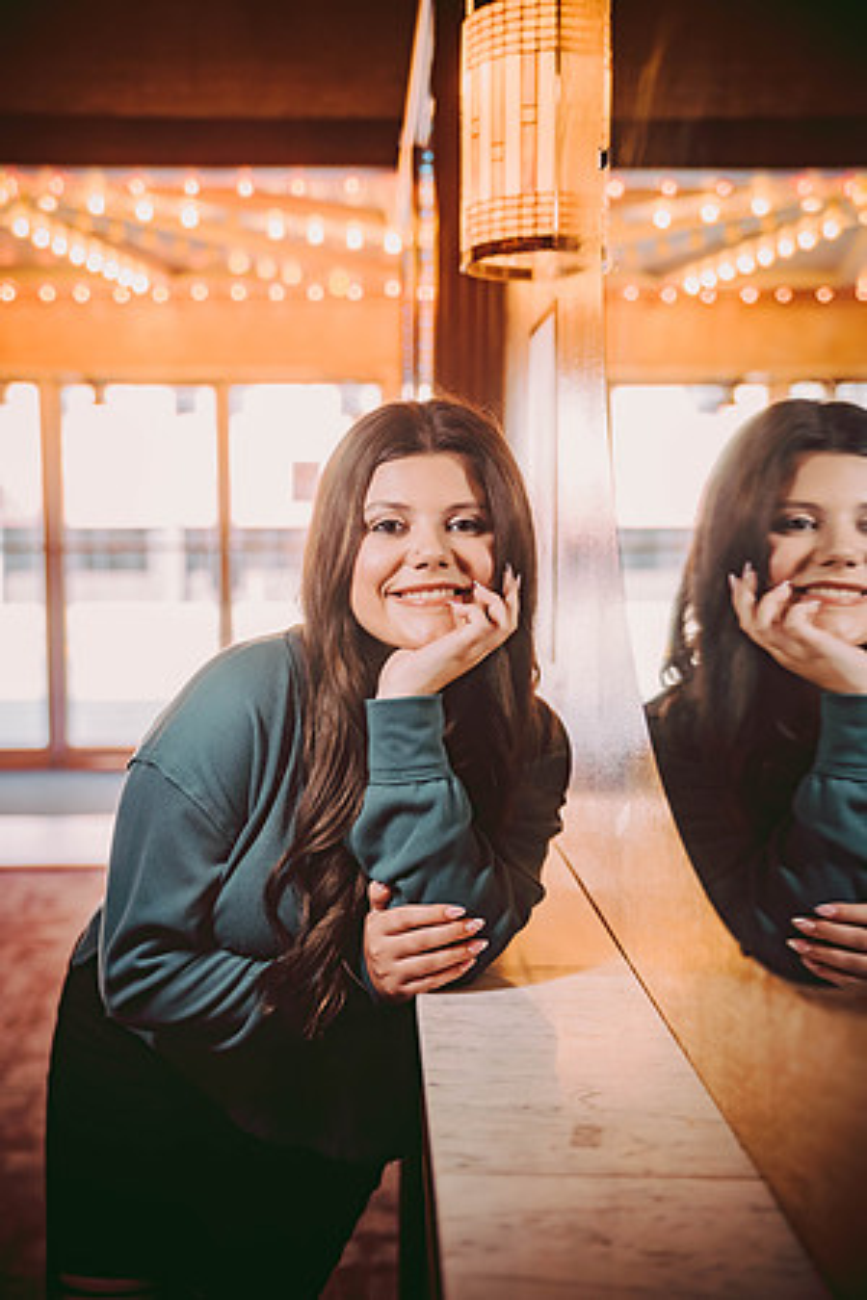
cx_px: 434
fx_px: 1625
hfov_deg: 29.9
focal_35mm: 45
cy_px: 650
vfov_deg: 43.6
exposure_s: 1/200
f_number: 2.8
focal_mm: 45
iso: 640
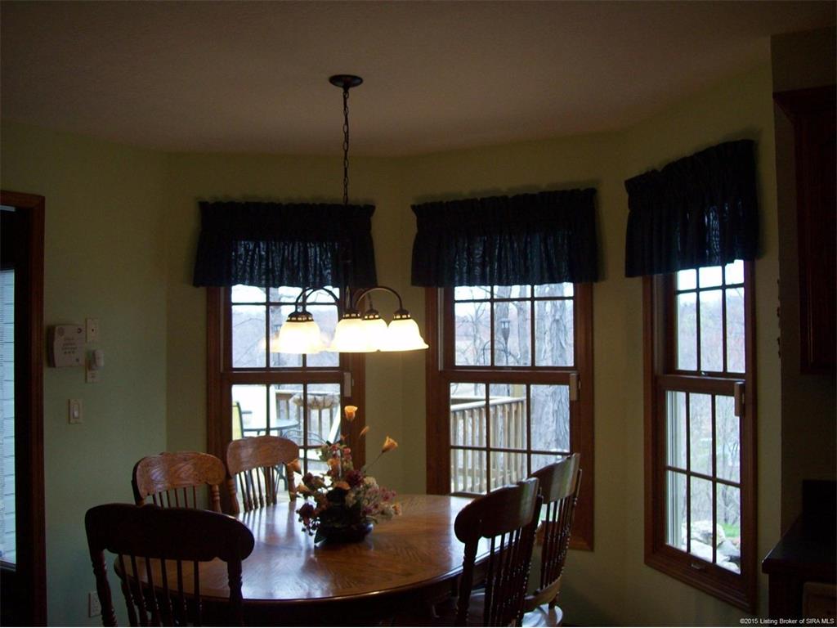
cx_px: 418
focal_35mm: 36
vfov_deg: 39.7
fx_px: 870
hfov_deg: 51.4
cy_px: 314
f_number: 2.7
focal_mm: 6
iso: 80
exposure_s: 1/75
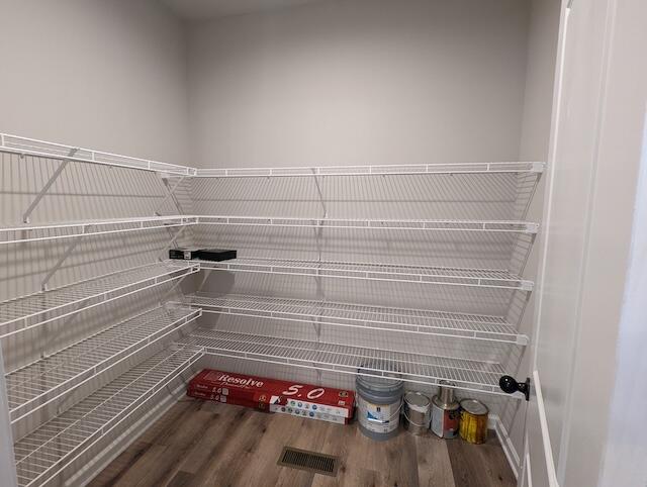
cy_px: 244
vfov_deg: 78.3
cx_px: 324
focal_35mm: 16
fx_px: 300
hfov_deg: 94.4
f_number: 2.2
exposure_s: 1/24
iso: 178
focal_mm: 2.35
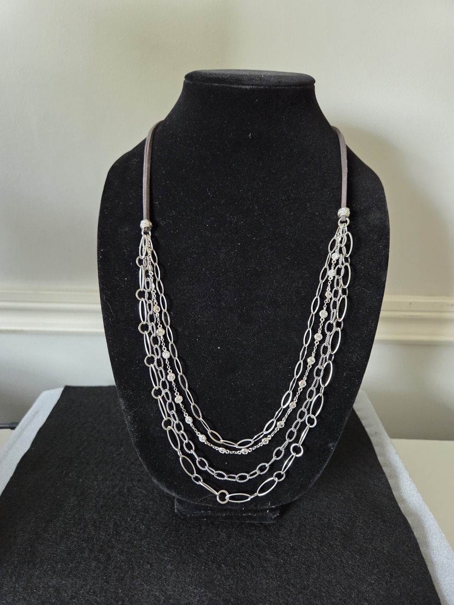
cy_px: 302
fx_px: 402
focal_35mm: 23
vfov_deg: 73.9
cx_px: 227
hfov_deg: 58.9
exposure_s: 1/120
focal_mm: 5.4
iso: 800
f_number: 1.8
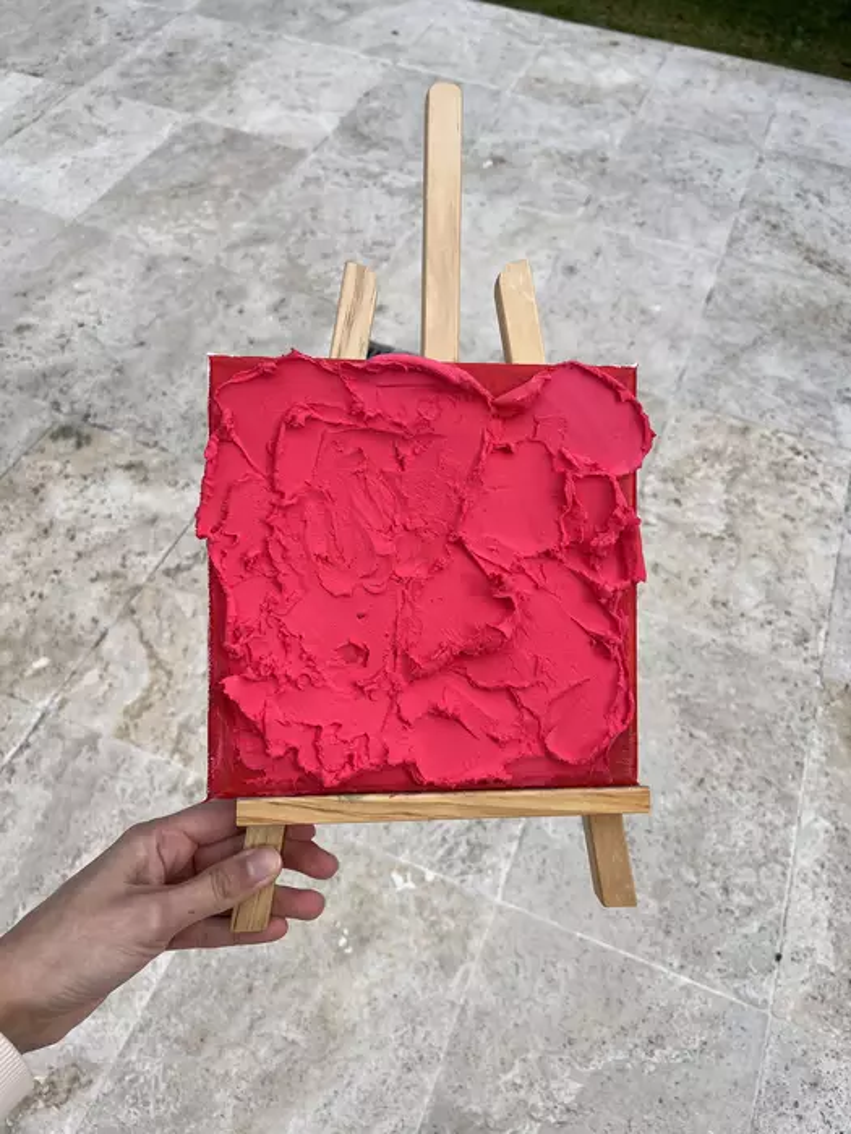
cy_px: 567
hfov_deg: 53.1
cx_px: 426
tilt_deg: -52.7
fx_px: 852
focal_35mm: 26
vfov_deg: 67.3
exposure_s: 1/1862
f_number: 1.6
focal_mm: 5.1
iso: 50
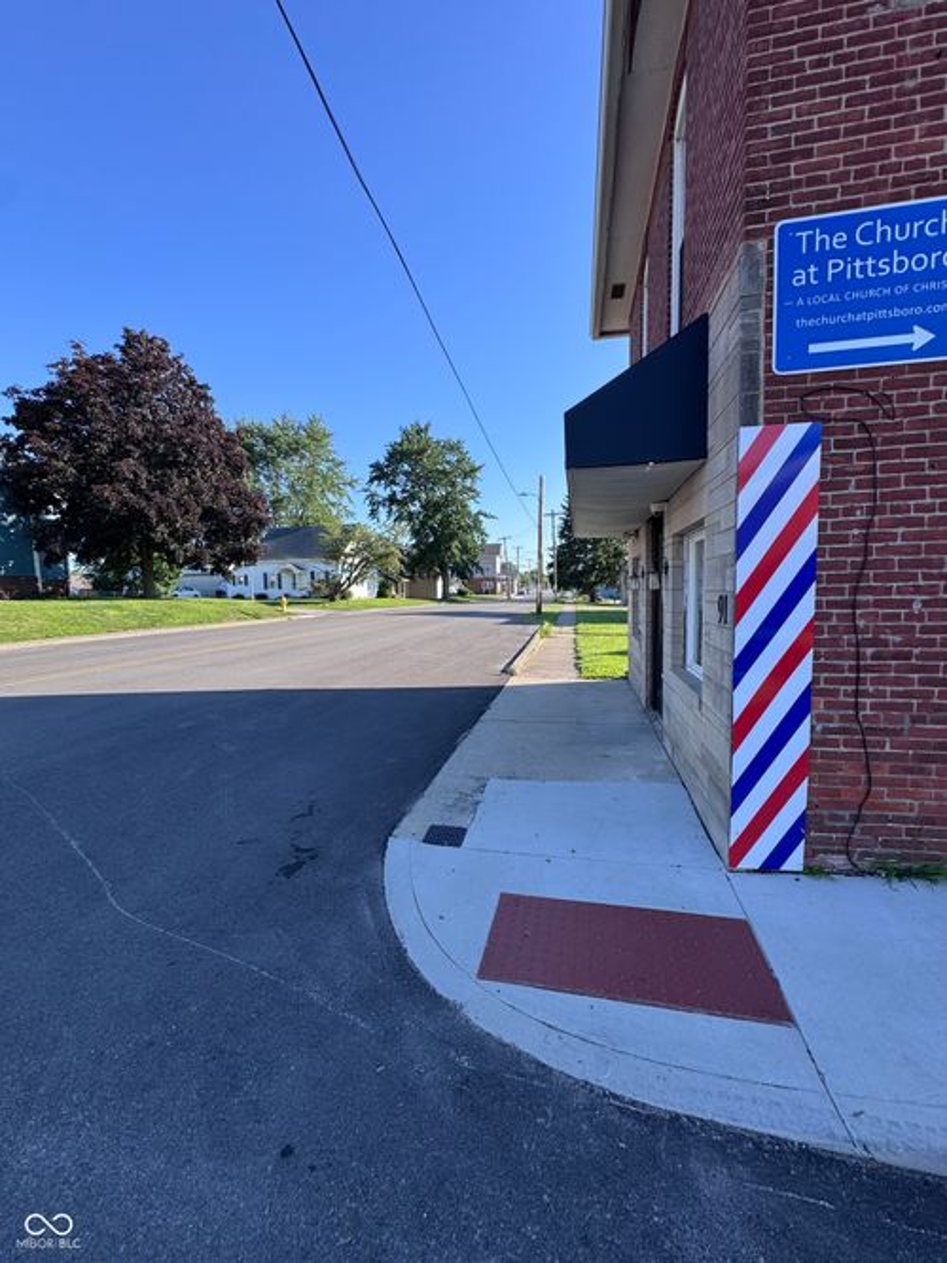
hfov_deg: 85.7
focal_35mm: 14
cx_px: 474
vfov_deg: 102.1
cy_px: 632
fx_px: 511
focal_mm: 2.22
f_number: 2.2
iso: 40
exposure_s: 1/804
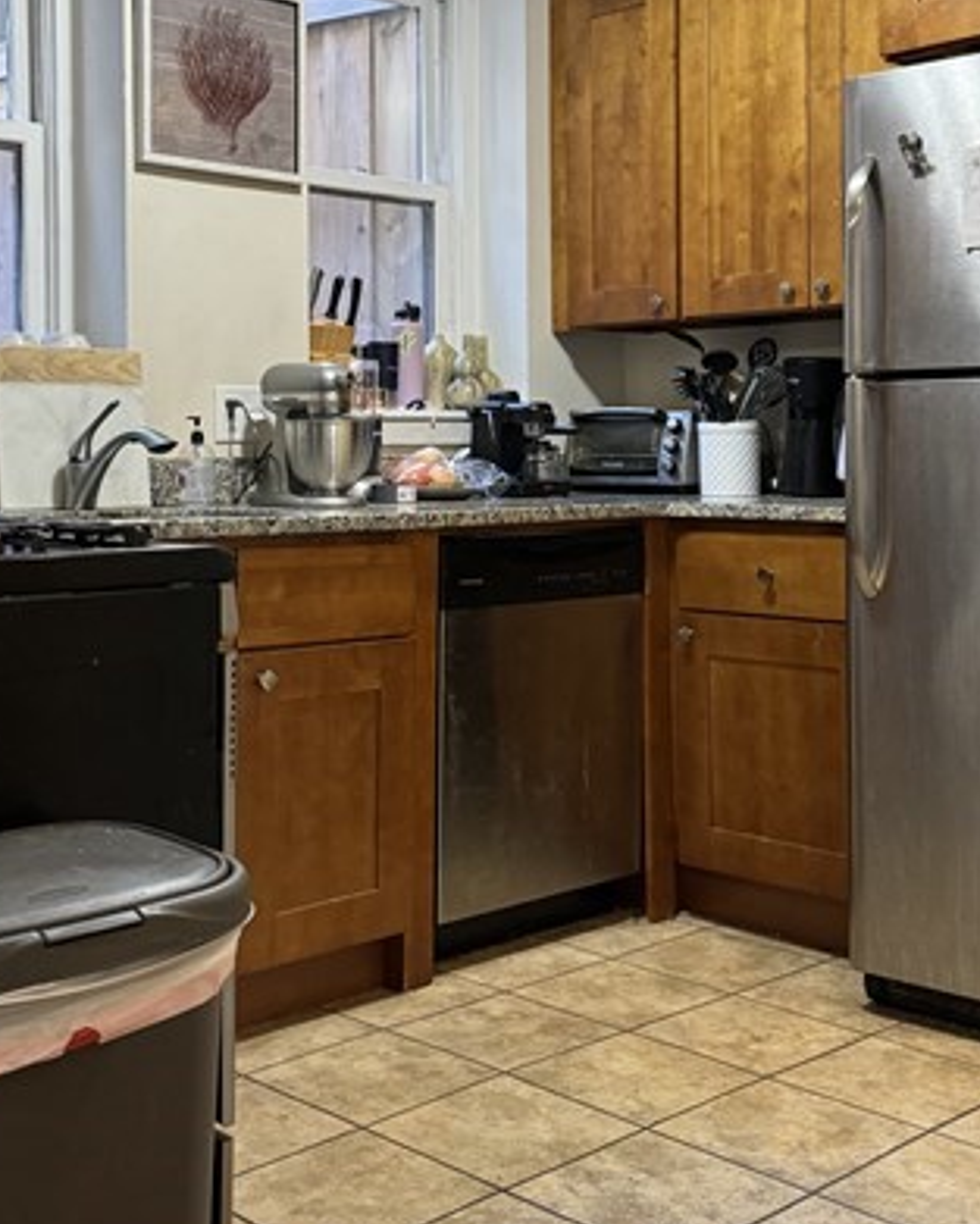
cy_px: 419
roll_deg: +0.4
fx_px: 1667
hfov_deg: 32.8
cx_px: 504
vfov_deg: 39.9
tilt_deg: +0.6
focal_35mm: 46
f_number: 1.78
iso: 400
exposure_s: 1/60
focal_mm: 6.86
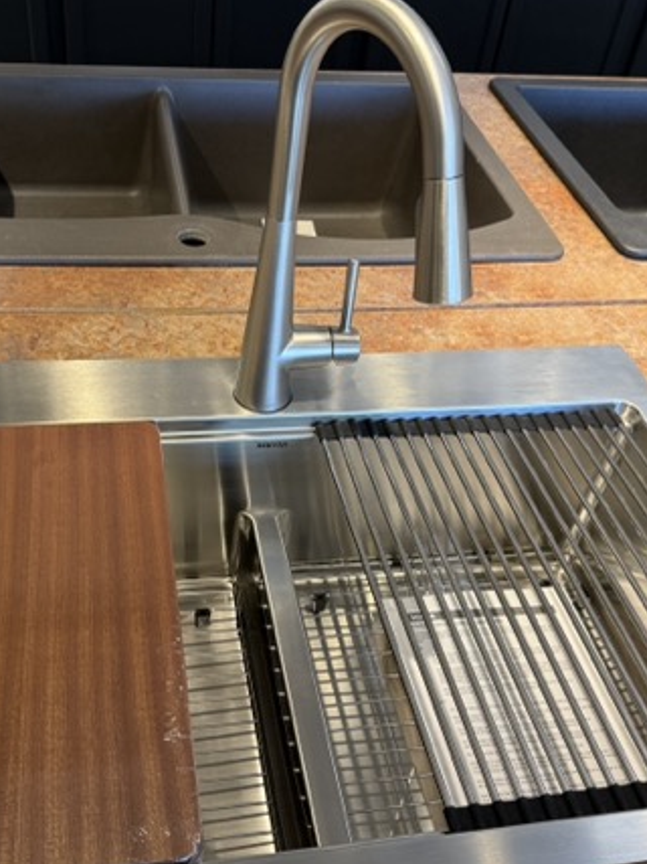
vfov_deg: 51.4
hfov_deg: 39.5
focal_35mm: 36
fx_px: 898
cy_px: 449
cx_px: 267
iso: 160
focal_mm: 6.76
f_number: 1.78
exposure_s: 1/120
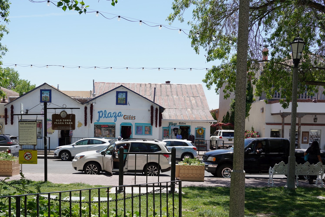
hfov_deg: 49.2
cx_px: 130
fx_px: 352
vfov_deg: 34.0
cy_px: 141
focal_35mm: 39
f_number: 8
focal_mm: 29
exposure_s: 1/160
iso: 100
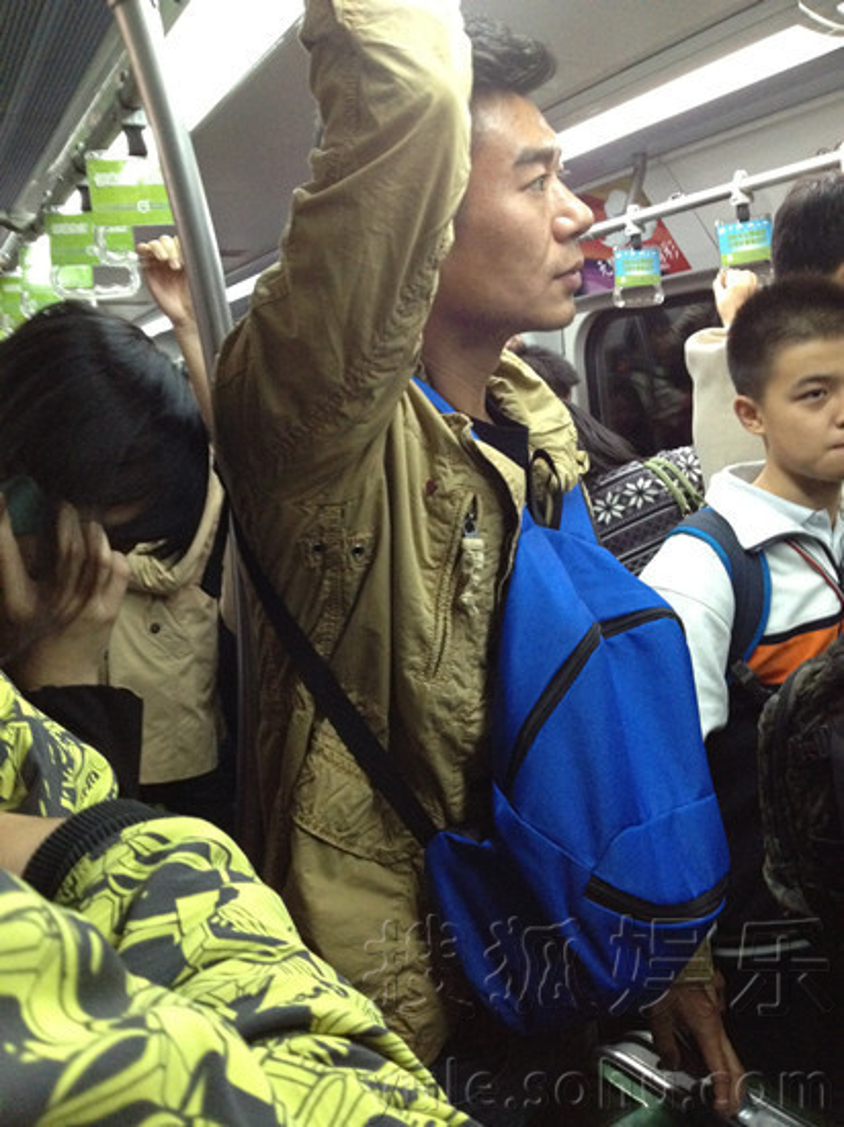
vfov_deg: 52.6
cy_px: 564
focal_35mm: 35
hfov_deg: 40.7
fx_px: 1139
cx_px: 422
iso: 400
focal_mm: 4.28
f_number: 2.4
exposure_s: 1/17
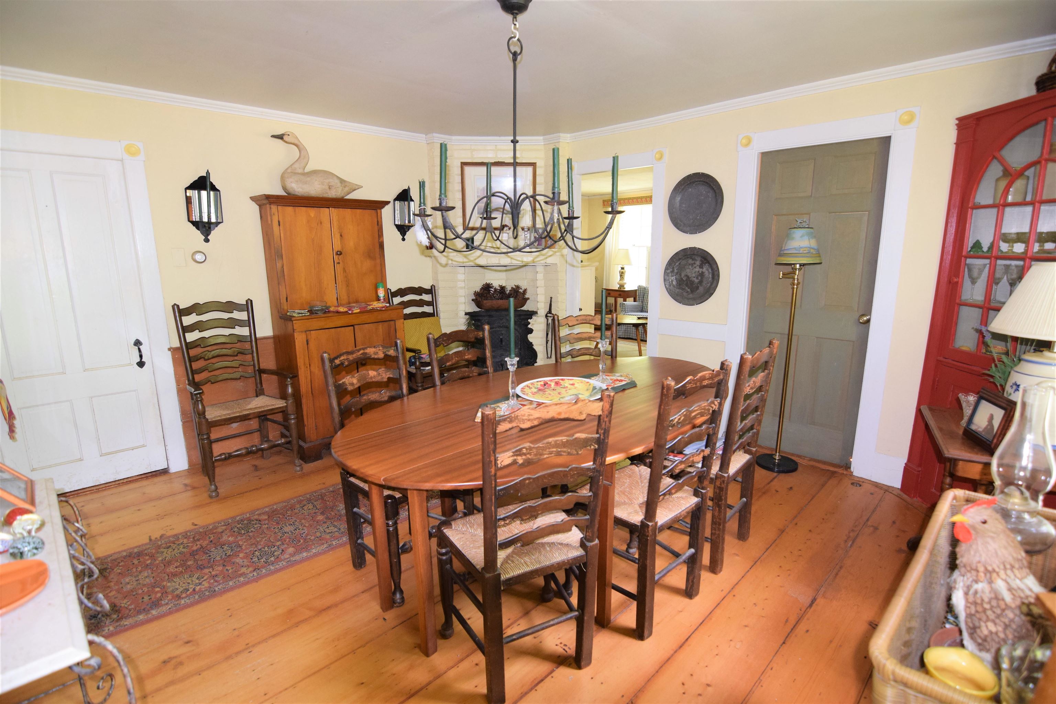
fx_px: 484
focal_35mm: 16
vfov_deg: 72.1
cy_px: 352
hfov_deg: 95.0
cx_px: 528
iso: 800
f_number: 4
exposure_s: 1/60
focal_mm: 11
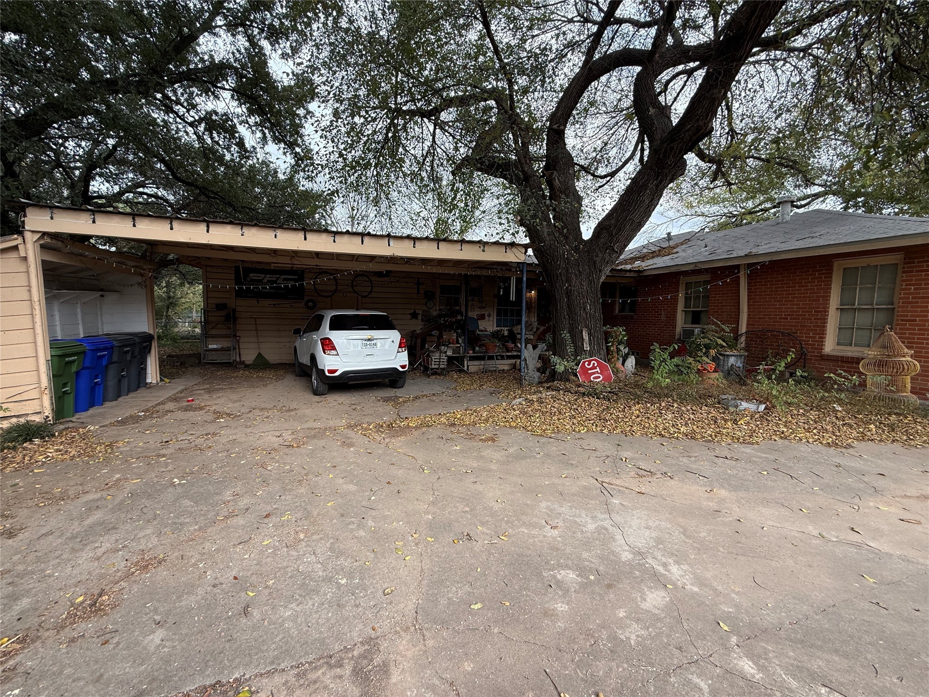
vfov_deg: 85.7
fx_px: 376
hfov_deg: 102.1
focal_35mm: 14
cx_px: 464
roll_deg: -1.9
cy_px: 348
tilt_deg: -5.5
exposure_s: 1/222
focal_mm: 2.22
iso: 50
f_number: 2.2
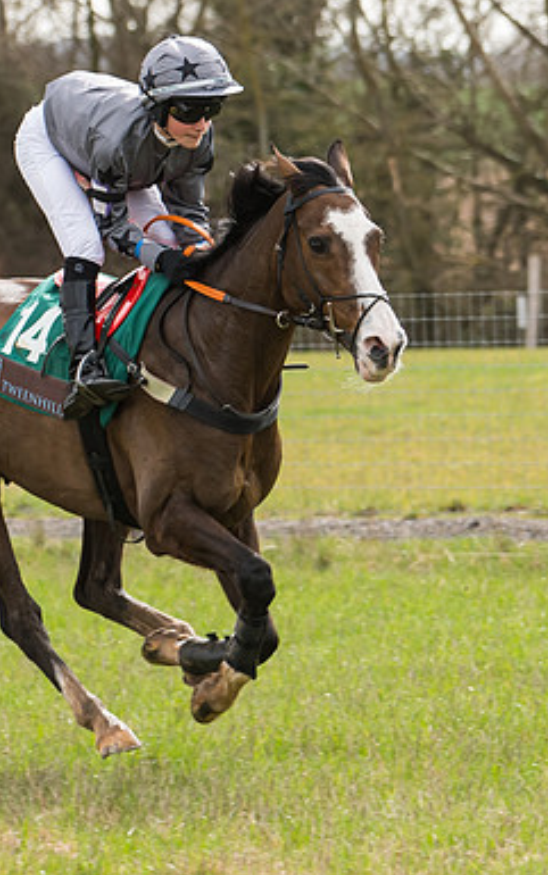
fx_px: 9261
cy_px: 504
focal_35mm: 388
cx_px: 108
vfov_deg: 5.4
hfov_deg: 3.4
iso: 250
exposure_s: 1/800
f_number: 4
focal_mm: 120
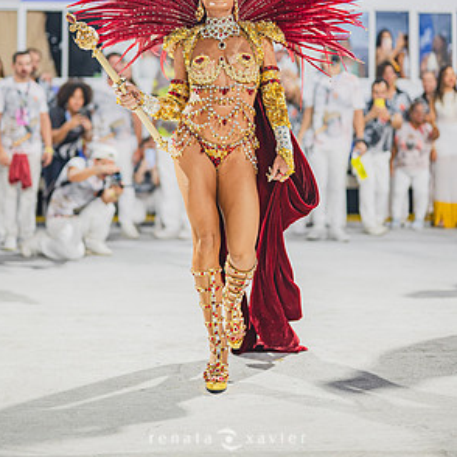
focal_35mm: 65
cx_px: 225
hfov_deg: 26.5
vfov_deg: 26.2
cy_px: 117
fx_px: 971
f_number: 1.2
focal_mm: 50
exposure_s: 1/400
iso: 800
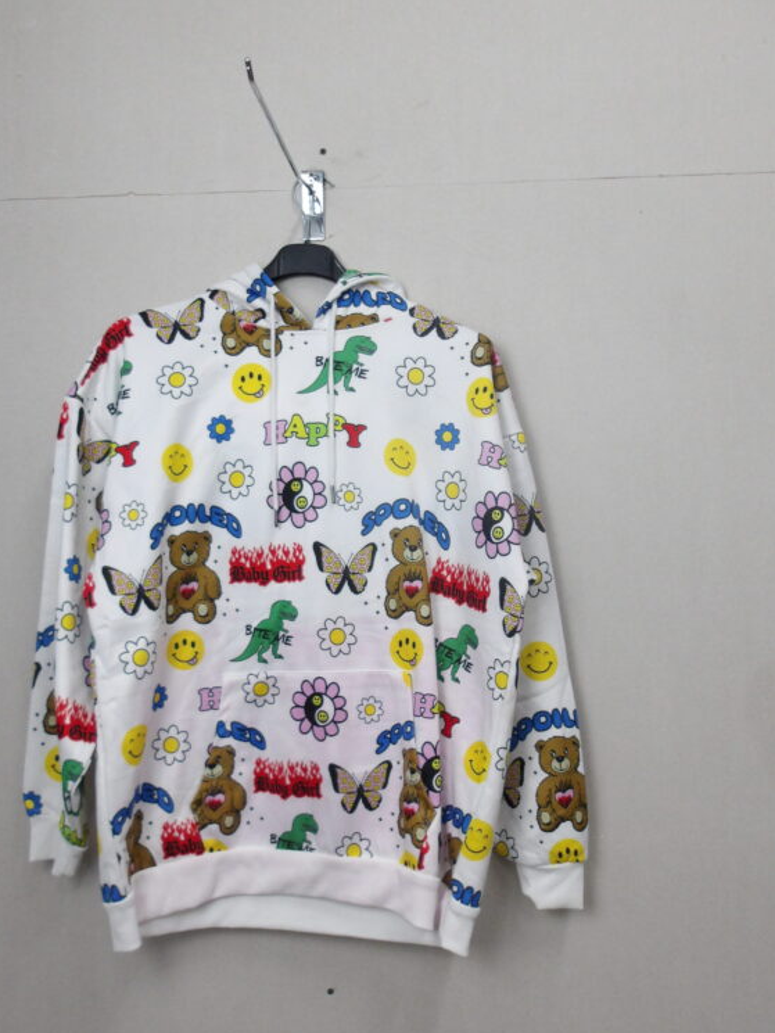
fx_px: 865
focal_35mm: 29
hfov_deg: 48.2
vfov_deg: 61.6
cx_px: 363
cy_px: 553
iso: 339
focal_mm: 4.9
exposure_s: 1/60
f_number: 3
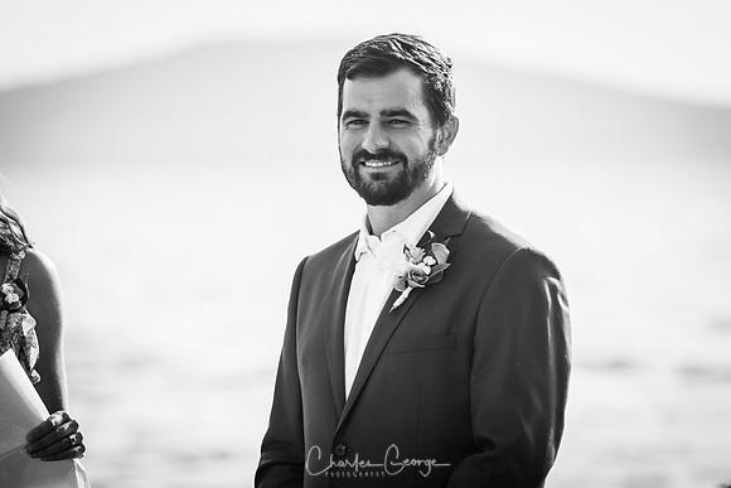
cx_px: 414
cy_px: 212
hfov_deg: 6.1
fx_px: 6903
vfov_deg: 4.0
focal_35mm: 340
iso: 200
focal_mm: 200
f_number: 4
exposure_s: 1/500
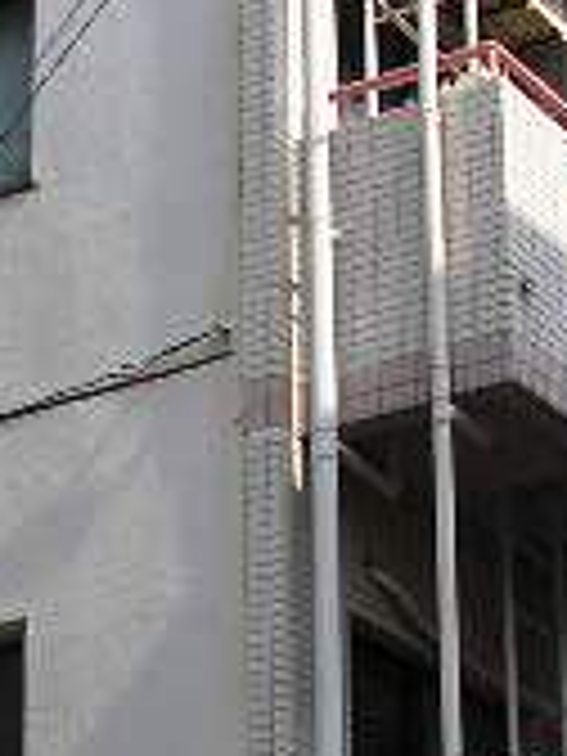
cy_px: 634
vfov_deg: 13.5
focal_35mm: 145
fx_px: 3167
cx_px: 346
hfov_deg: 10.2
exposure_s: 1/494
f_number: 4.1
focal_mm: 5.8
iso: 71
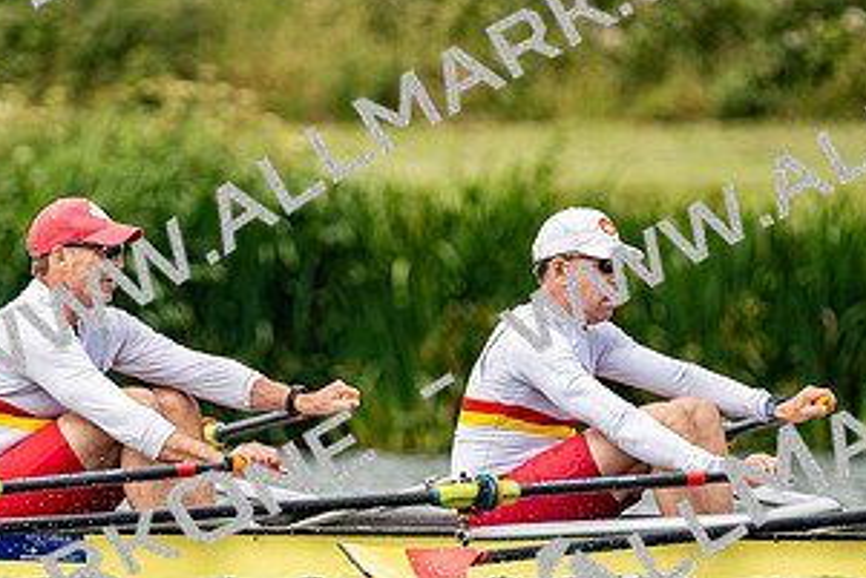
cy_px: 401
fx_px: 27820
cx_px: 291
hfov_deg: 1.8
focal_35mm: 1156
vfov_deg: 1.2
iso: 400
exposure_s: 1/2000
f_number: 6.3
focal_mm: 600
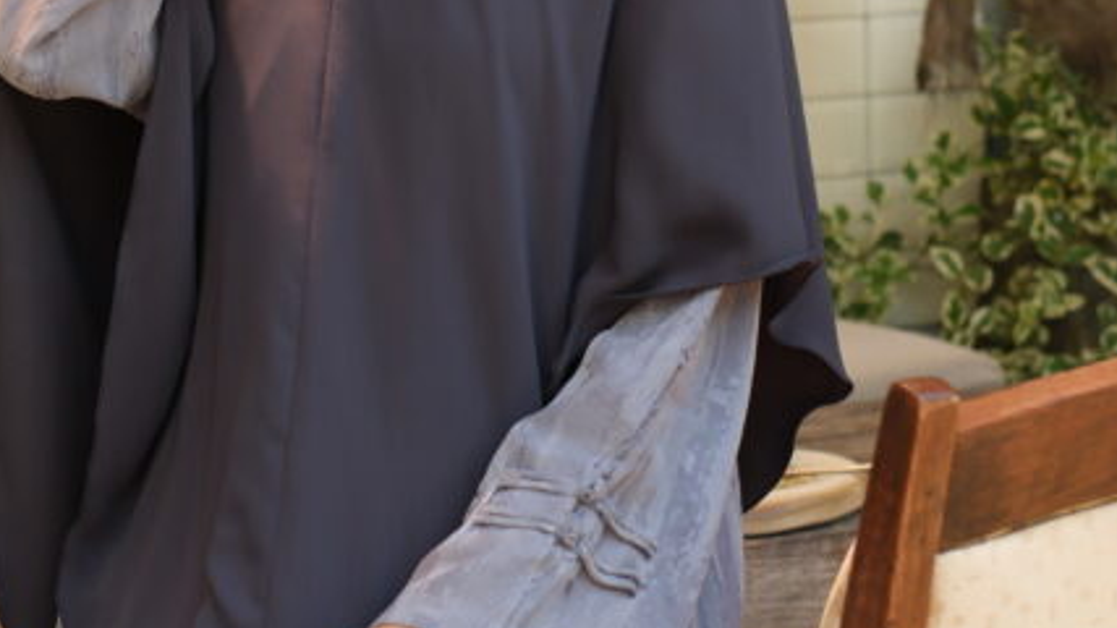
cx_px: 479
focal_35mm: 117
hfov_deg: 18.3
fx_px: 3465
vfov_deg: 10.3
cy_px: 141
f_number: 3.2
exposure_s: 1/250
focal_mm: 35
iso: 160
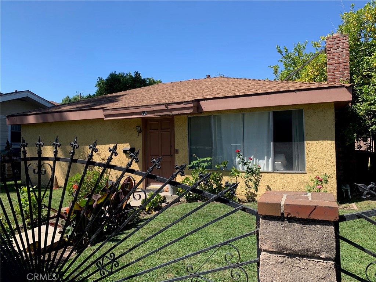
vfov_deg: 53.1
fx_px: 282
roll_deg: +1.1
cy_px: 141
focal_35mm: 26
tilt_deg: +1.3
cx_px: 188
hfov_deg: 67.3
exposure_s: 1/1368
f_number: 1.8
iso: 25
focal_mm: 4.25
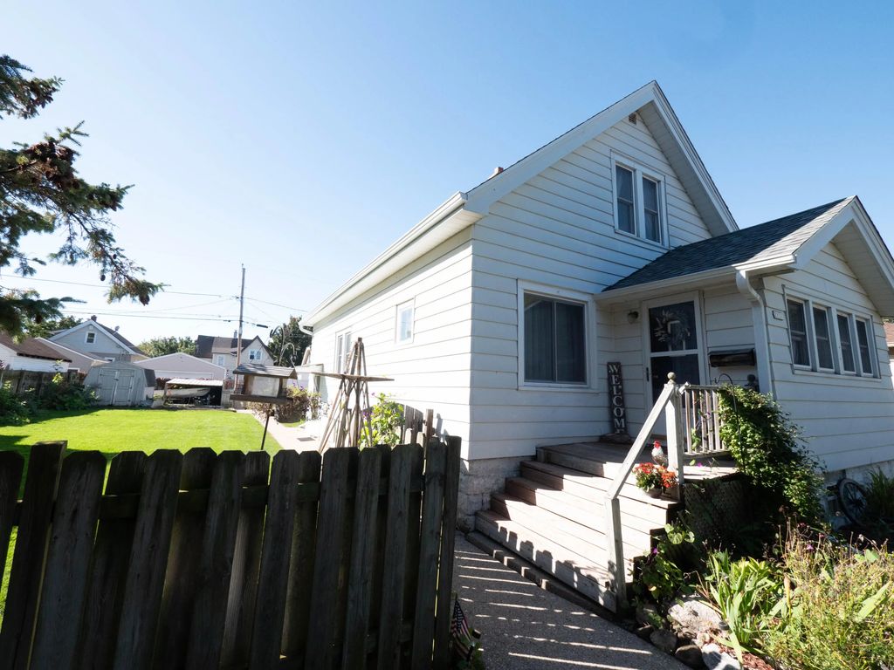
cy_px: 335
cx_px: 447
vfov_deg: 82.9
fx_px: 379
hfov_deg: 99.3
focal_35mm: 15
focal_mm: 7
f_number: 9
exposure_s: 1/500
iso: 800
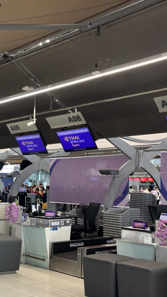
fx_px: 386
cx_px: 4
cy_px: 162
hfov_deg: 23.5
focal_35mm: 49
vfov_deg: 42.1
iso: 125
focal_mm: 5.96
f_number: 1.6
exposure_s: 1/100
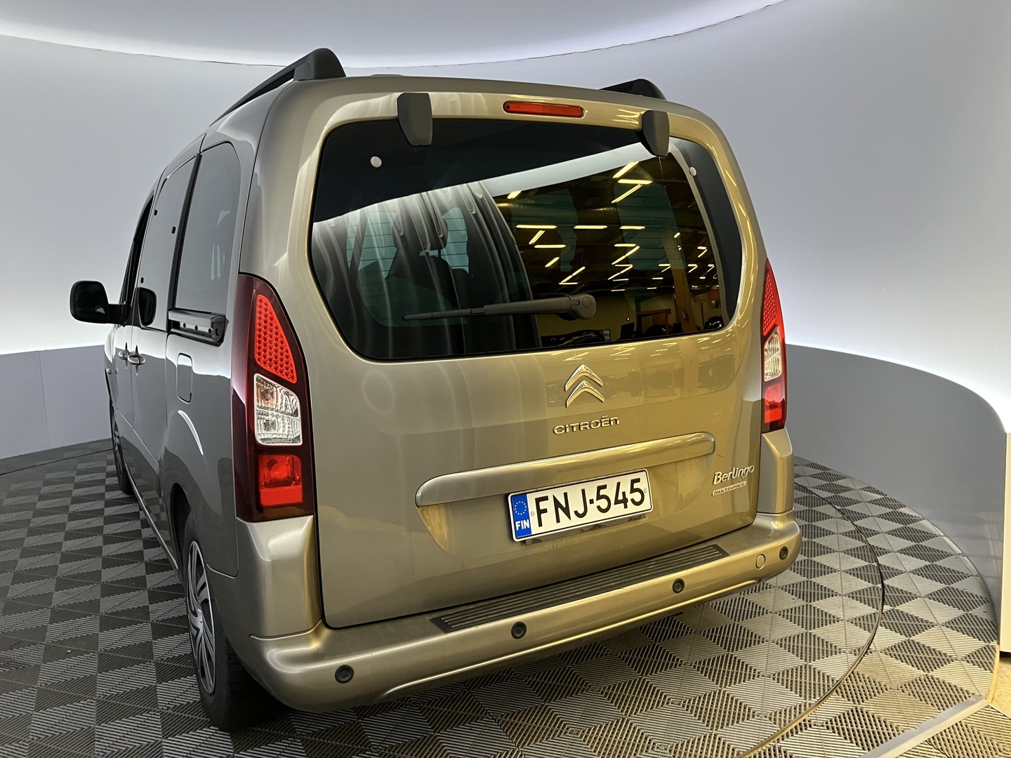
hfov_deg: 63.4
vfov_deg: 49.7
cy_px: 379
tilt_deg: -7.1
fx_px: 818
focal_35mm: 28
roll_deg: +0.9
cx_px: 506
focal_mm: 3.99
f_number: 1.8
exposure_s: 1/50
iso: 200
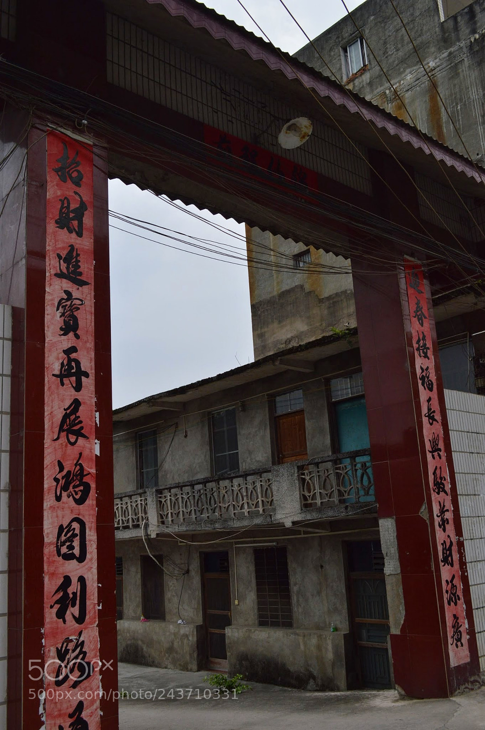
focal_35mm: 33
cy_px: 365
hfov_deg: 39.9
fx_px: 668
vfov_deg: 57.3
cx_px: 242
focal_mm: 22
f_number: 6.3
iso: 400
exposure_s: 1/2000
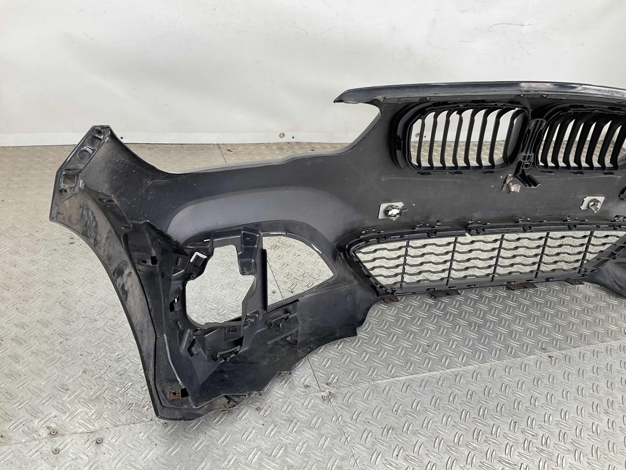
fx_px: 524
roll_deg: -13.4
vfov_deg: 48.2
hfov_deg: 61.7
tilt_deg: -30.7
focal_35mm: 29
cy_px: 235
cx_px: 313
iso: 25
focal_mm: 3
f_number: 1.8
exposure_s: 1/120
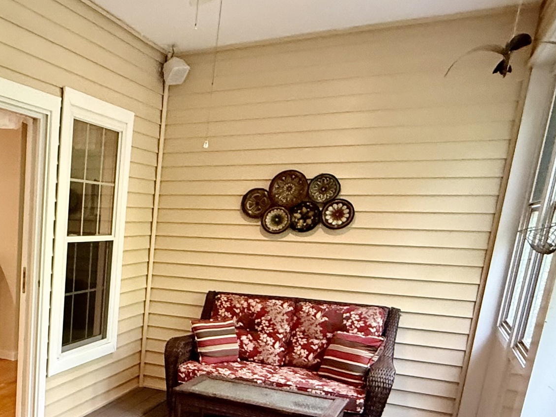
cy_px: 361
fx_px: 610
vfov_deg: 35.8
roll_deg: -1.5
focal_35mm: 38
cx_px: -11
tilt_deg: -12.5
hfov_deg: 41.8
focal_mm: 2.22
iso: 640
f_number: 2.2
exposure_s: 1/60
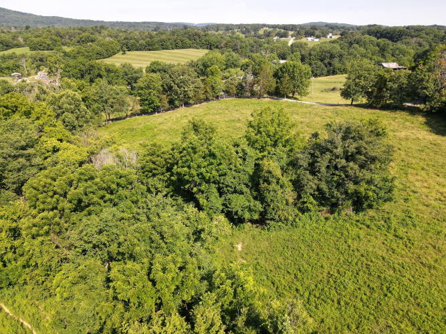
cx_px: 223
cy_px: 167
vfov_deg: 56.8
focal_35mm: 24
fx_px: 309
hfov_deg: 71.6
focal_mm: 4.5
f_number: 2.8
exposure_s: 1/25
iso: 110
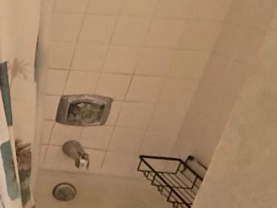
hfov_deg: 20.2
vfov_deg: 24.0
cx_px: -246
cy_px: 105
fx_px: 488
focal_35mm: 61
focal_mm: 2.22
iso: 640
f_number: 2.2
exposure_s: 1/60
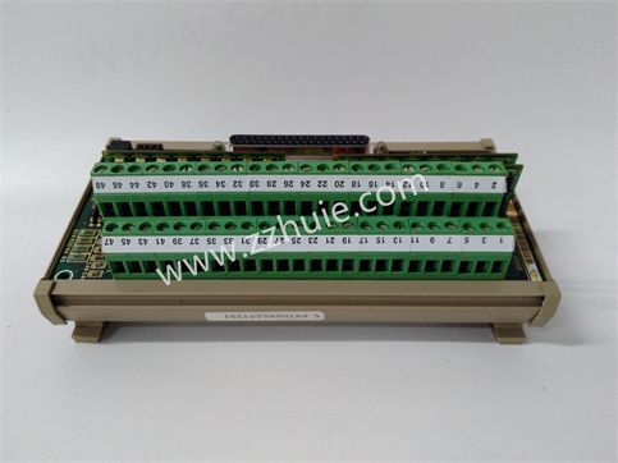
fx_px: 482
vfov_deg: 51.3
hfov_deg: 65.3
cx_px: 309
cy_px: 232
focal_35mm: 27
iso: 373
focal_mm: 3.79
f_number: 2
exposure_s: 1/33
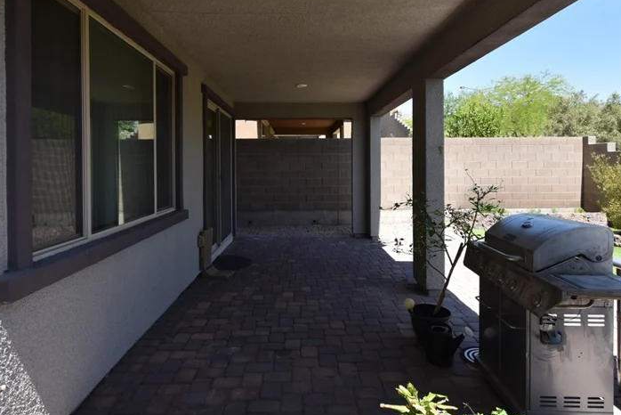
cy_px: 168
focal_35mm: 22
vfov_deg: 56.9
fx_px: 380
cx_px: 306
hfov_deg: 78.6
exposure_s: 1/250
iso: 200
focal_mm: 10
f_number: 8
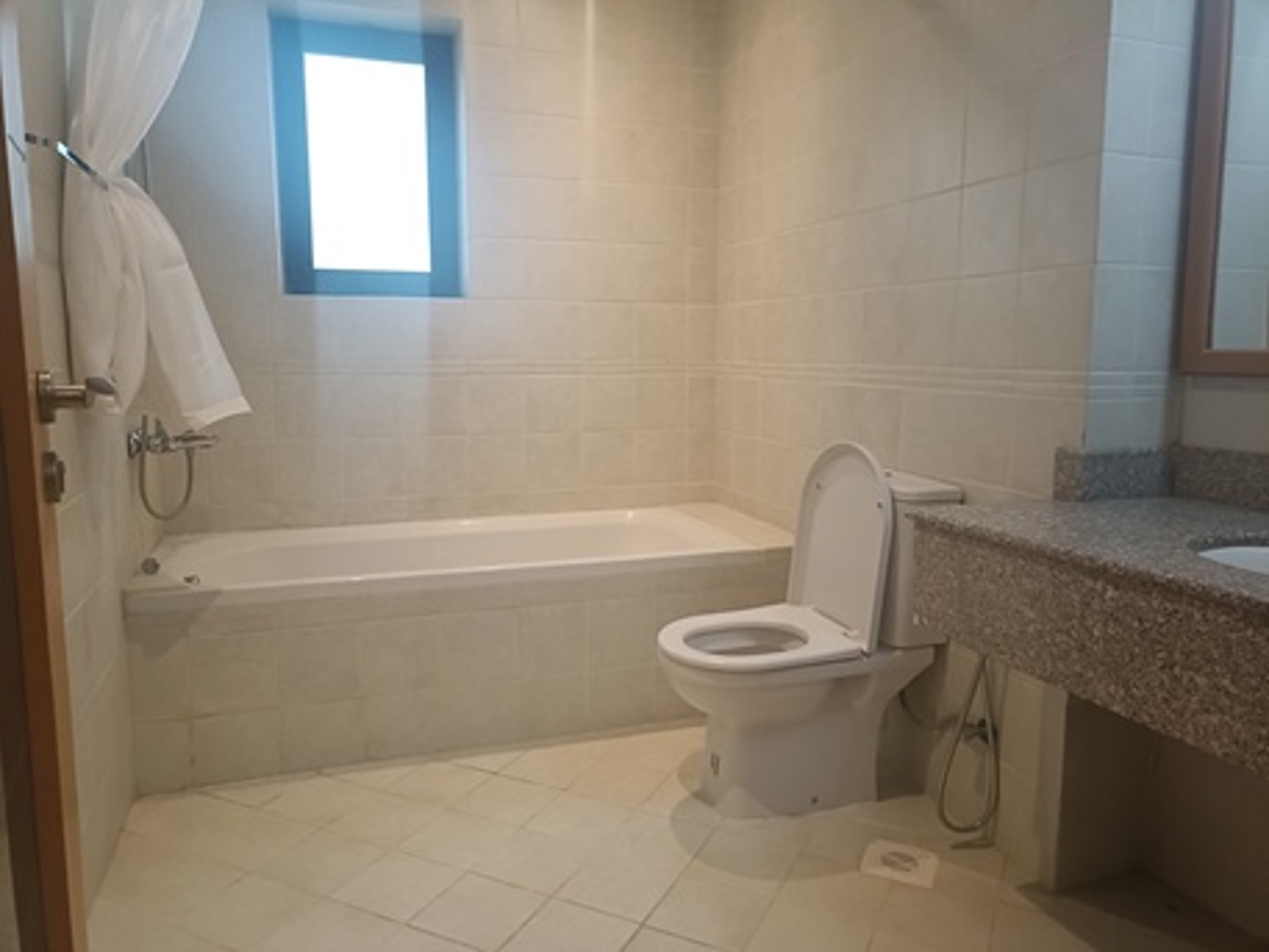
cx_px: 634
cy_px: 476
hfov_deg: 69.4
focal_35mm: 25
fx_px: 917
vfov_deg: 54.9
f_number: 1.7
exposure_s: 1/99.9
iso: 2904
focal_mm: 4.7
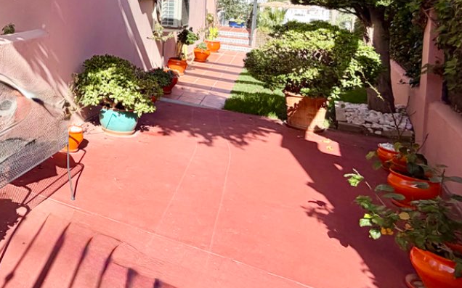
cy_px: 5
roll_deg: -2.4
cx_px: 2
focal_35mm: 35
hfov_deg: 46.5
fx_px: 441
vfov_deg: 33.4
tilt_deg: -1.7
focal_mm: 2.22
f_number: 2.2
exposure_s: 1/770
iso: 32
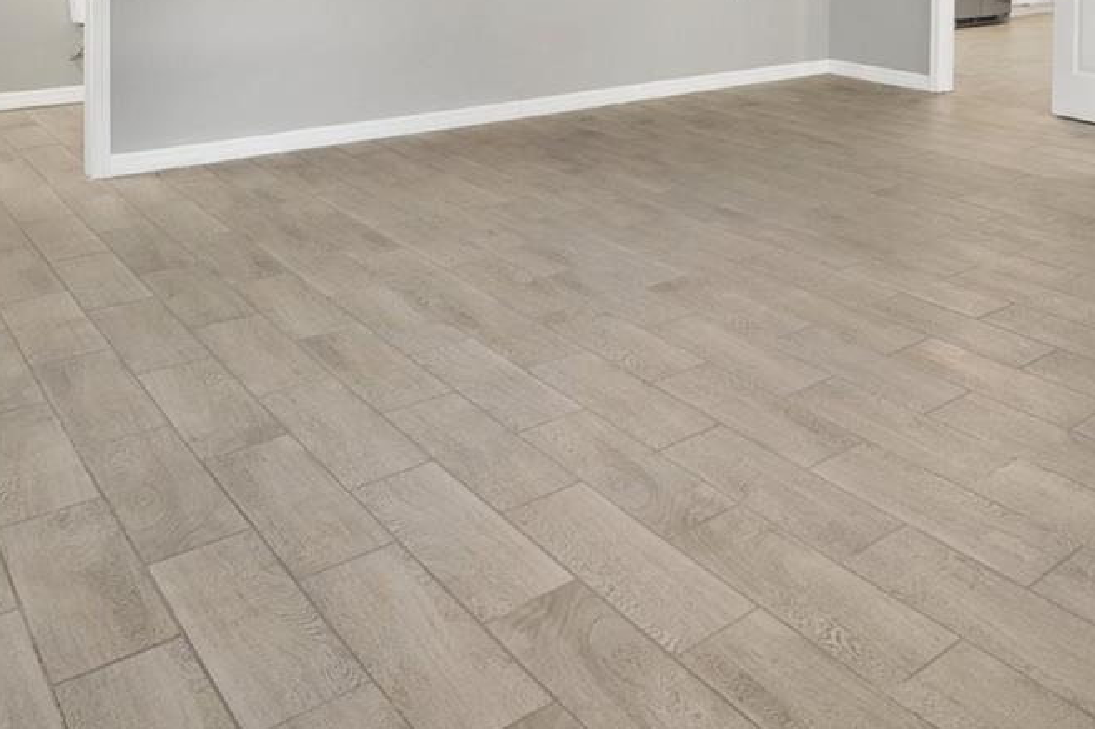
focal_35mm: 34
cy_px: -136
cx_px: 671
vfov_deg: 32.4
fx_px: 1034
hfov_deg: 55.3
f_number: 7.1
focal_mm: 14
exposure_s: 1/2.5
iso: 400
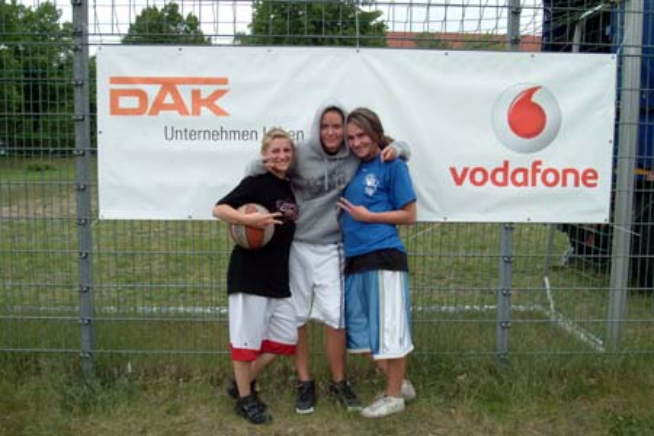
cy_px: 218
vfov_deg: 38.4
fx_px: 627
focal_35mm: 34
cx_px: 327
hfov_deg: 55.1
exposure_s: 1/250
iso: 400
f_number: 8
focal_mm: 23
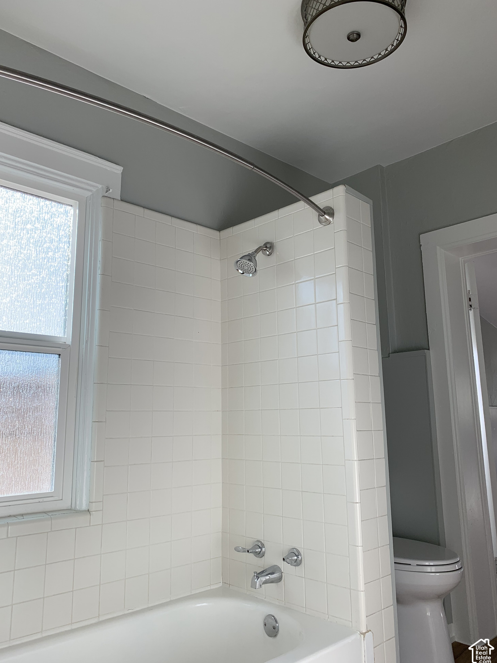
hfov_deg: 51.3
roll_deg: +1.0
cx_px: 244
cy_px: 329
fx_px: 517
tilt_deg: +11.3
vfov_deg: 65.3
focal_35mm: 27
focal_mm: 4.25
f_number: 1.8
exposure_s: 1/362
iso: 25
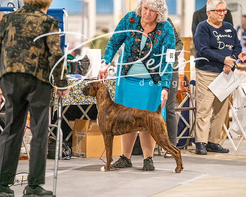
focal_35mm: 222
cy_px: 98
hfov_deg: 8.7
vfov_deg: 7.0
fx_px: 1615
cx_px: 123
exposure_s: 1/250
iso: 6400
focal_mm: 197
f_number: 3.5
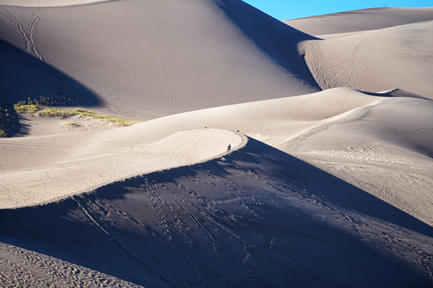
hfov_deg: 10.3
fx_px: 2405
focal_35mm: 200
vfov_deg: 6.9
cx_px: 216
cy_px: 144
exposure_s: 1/250
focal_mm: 200
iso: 100
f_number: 5.6
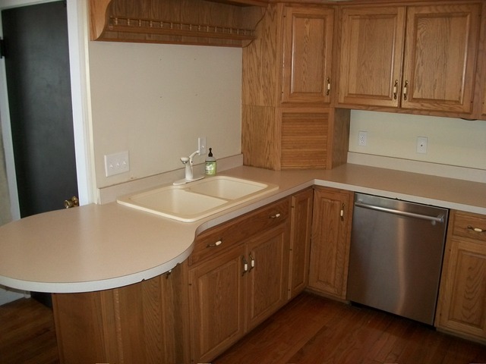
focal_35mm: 32
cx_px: 243
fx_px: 449
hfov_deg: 56.8
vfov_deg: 44.2
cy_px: 182
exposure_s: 1/30
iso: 160
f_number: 2.9
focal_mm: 5.7
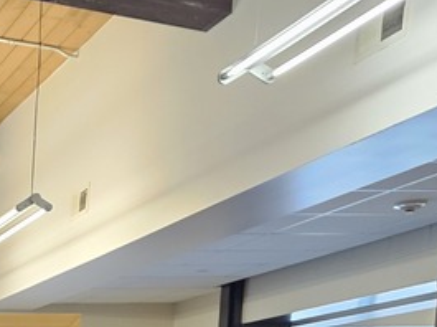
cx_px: -290
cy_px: 631
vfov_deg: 14.2
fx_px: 1122
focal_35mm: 89
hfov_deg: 18.4
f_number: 1.7
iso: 800
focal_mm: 6.3
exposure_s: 1/170
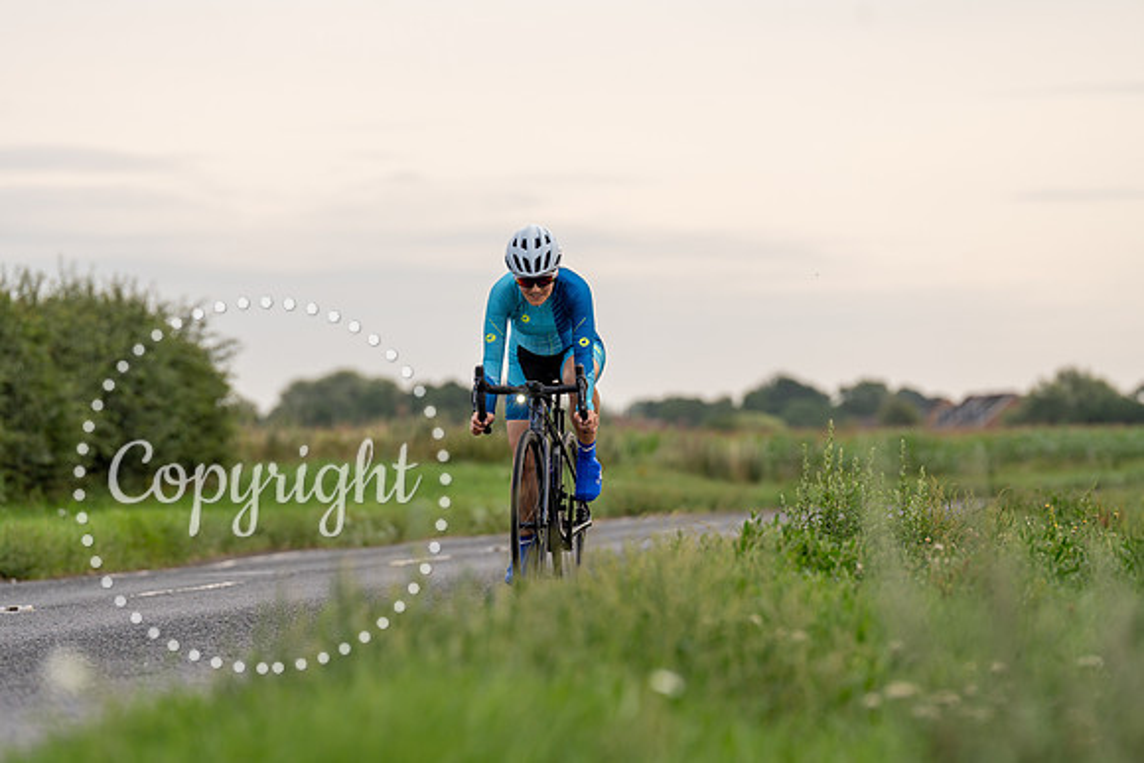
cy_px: 382
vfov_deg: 6.9
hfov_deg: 10.3
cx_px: 572
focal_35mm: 200
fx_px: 6357
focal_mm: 200
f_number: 4.5
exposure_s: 1/800
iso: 160
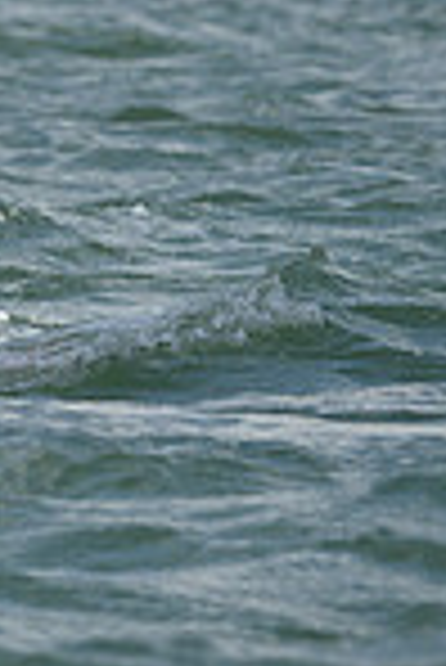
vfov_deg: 1.8
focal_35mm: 1134
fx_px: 21023
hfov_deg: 1.2
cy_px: 245
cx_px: -793
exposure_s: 1/1250
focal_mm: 290
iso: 200
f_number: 6.3
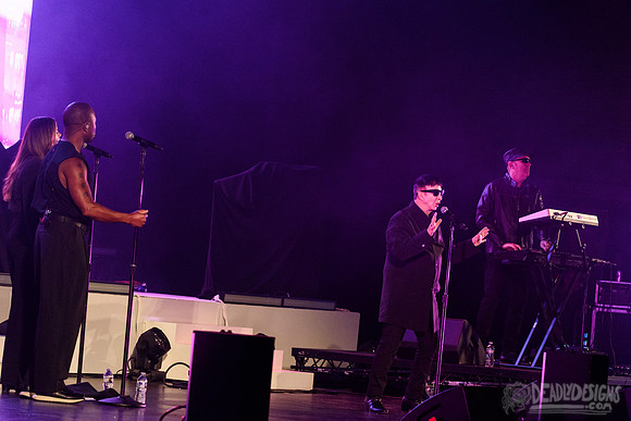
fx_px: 2839
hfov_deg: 12.7
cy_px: 201
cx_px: 323
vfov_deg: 8.5
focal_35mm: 162
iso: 4000
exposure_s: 1/160
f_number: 5
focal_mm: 155
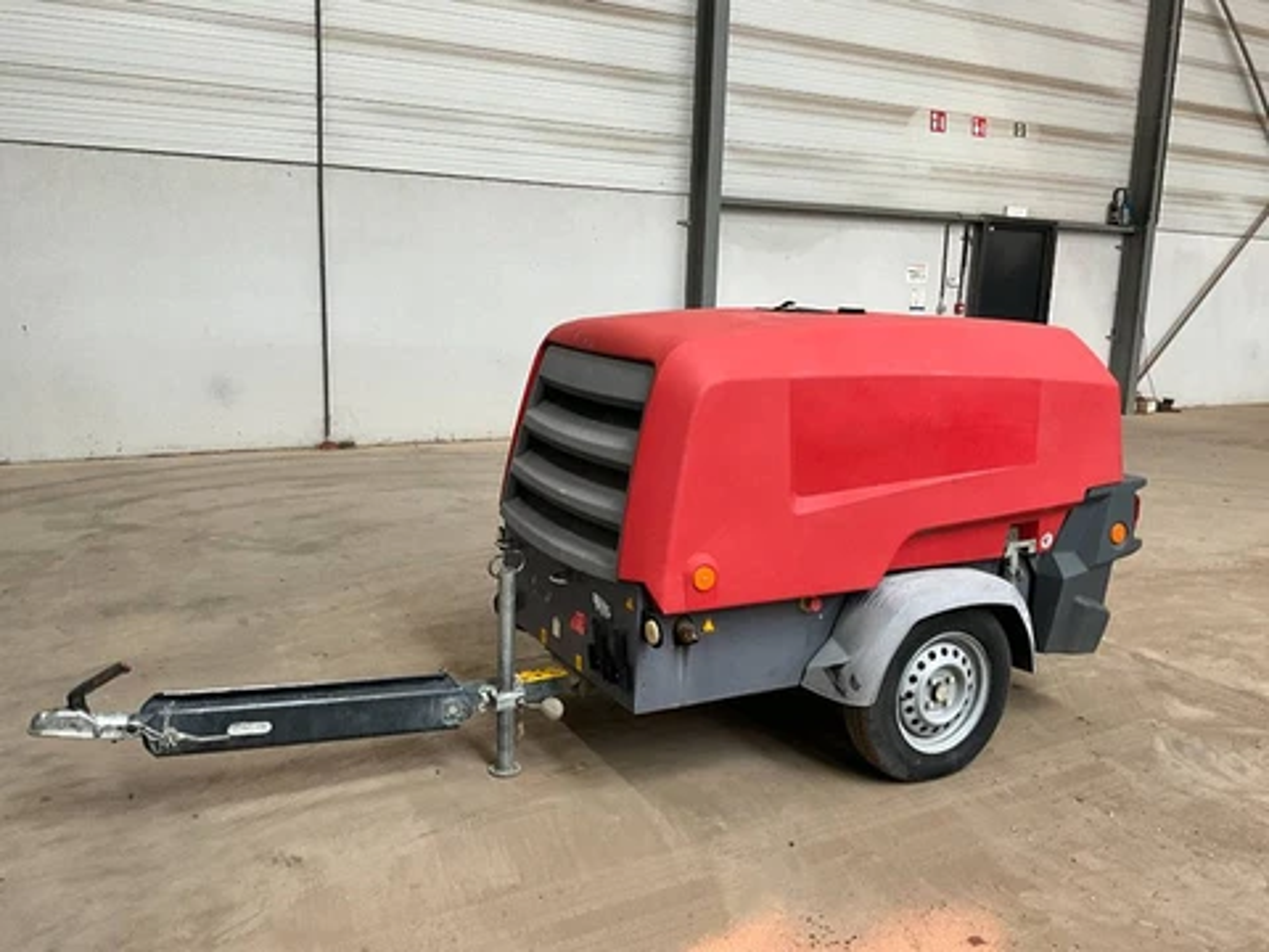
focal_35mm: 29
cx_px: 634
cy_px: 476
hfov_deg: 61.7
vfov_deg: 48.2
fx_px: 1063
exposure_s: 1/60
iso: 100
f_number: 1.8
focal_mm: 3
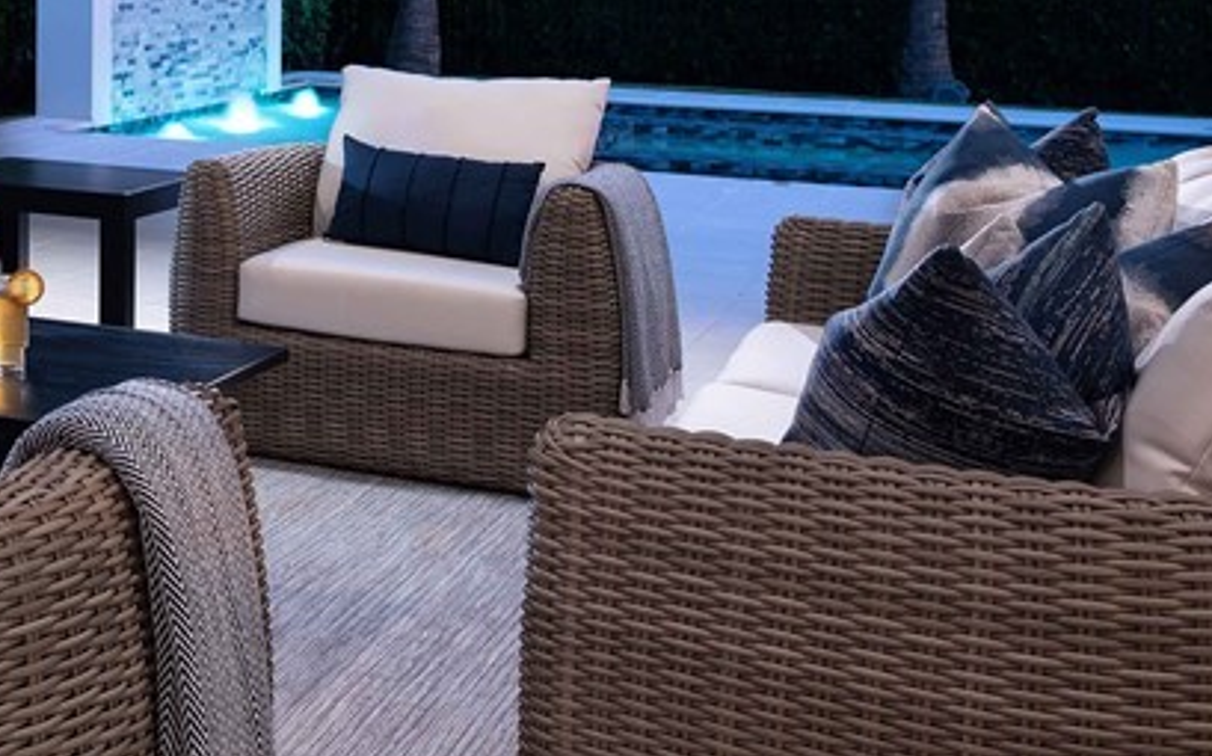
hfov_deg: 28.8
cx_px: -93
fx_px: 2146
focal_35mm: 65
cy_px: -126
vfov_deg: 19.0
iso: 125
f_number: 8
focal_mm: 24
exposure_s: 1/1.25
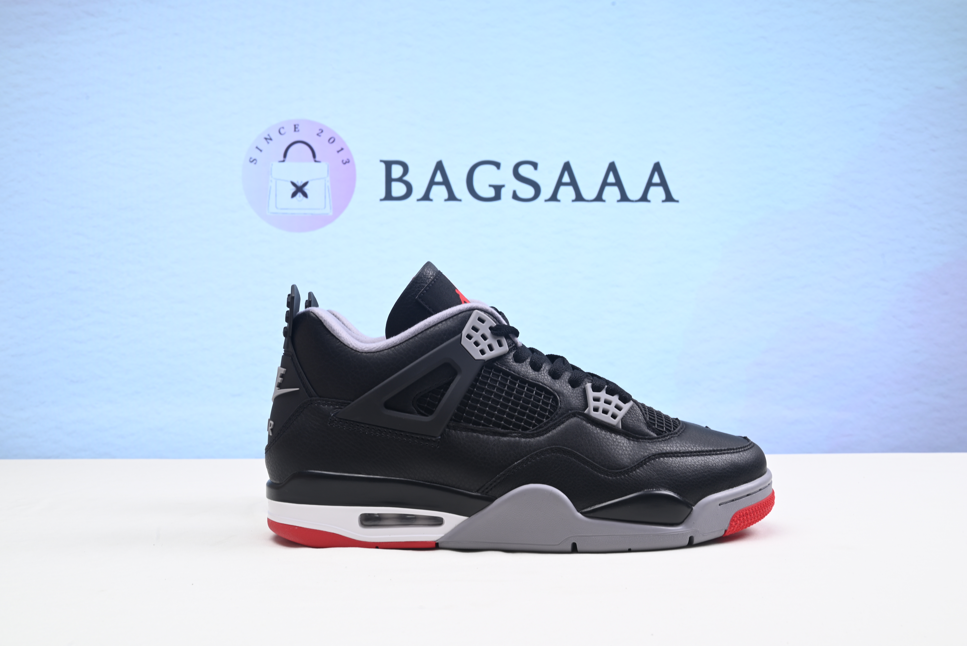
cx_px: 484
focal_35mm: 38
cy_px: 323
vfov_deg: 35.1
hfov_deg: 50.7
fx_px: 1021
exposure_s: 1/2
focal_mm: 38
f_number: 16
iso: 100
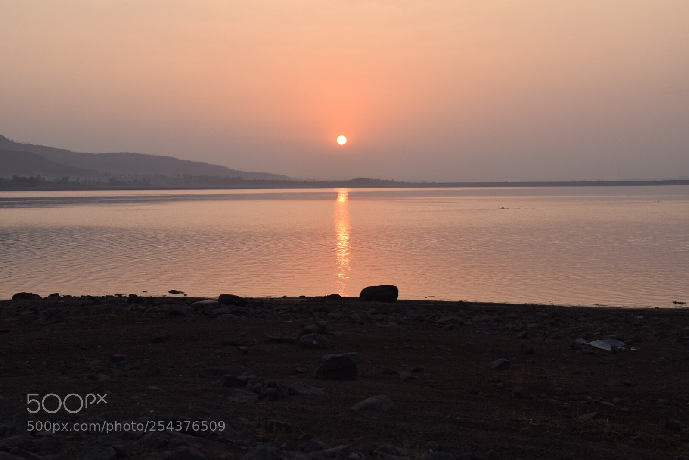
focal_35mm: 51
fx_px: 976
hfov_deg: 38.9
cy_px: 230
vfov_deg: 26.5
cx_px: 344
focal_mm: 34
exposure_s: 1/80
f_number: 9
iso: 100
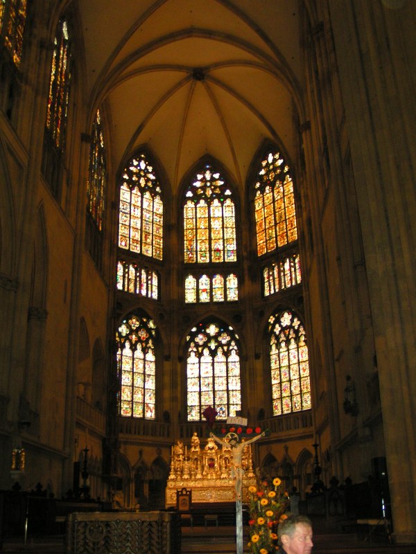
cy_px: 277
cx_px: 208
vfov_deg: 49.0
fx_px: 609
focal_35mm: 38
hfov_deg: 37.7
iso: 200
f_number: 2.8
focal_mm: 5.8
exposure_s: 1/6
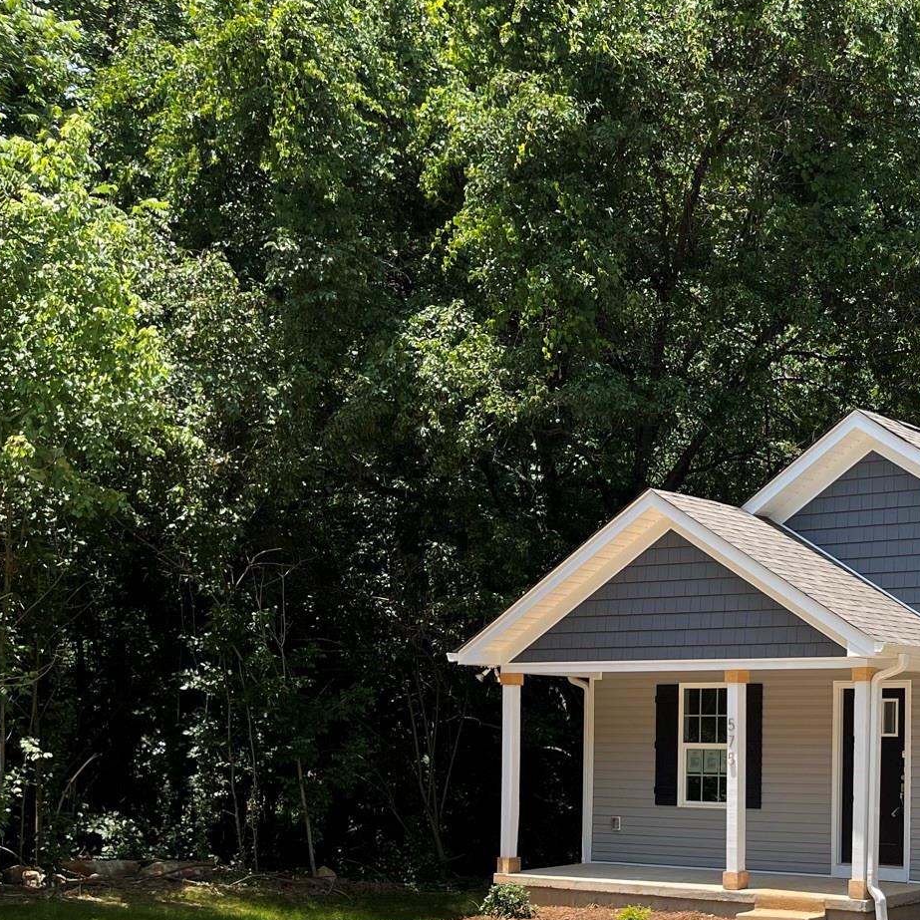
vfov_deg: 32.7
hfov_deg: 30.7
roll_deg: -0.9
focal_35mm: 51
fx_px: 1534
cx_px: 946
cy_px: 704
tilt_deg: +0.3
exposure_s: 1/1647
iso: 50
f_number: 1.6
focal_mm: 5.1
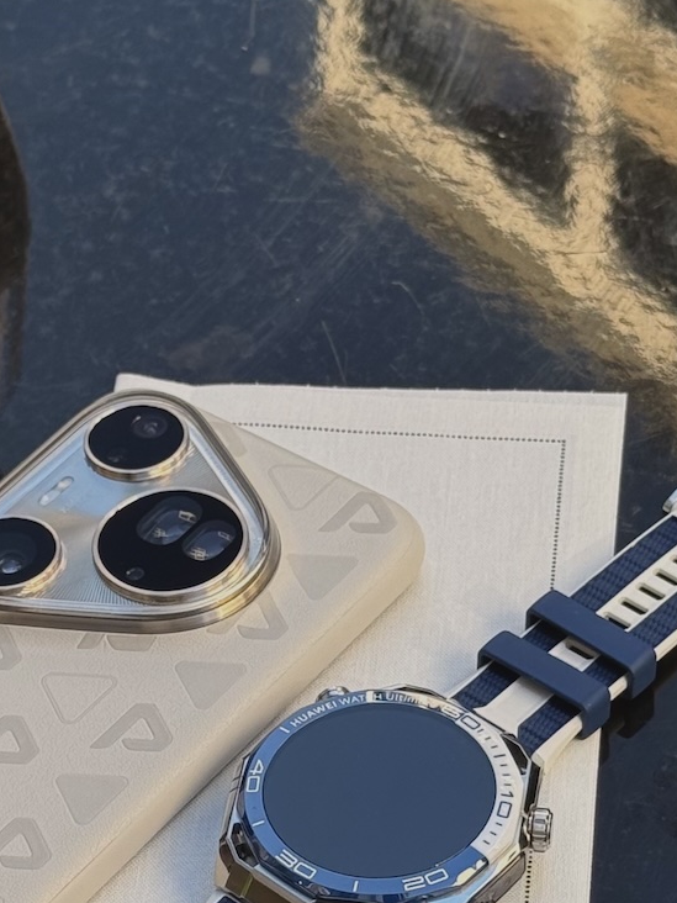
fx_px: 2921
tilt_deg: -48.3
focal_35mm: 112
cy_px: 547
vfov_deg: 17.6
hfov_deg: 13.2
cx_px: 190
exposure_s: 1/415
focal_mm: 6.76
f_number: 1.78
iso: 64
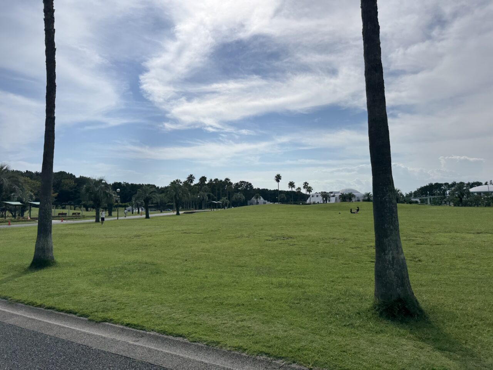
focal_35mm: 24
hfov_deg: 71.6
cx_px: 246
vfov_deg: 56.8
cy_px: 185
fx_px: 342
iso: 50
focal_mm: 6.76
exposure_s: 1/12346
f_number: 1.78
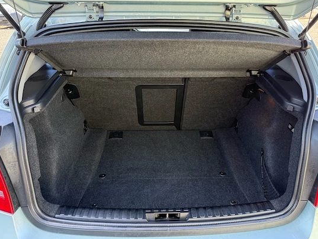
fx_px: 248
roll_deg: +3.2
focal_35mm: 27
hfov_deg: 65.3
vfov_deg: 51.3
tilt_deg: -21.6
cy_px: 109
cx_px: 168
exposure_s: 1/137
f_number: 1.78
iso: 200
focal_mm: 6.76
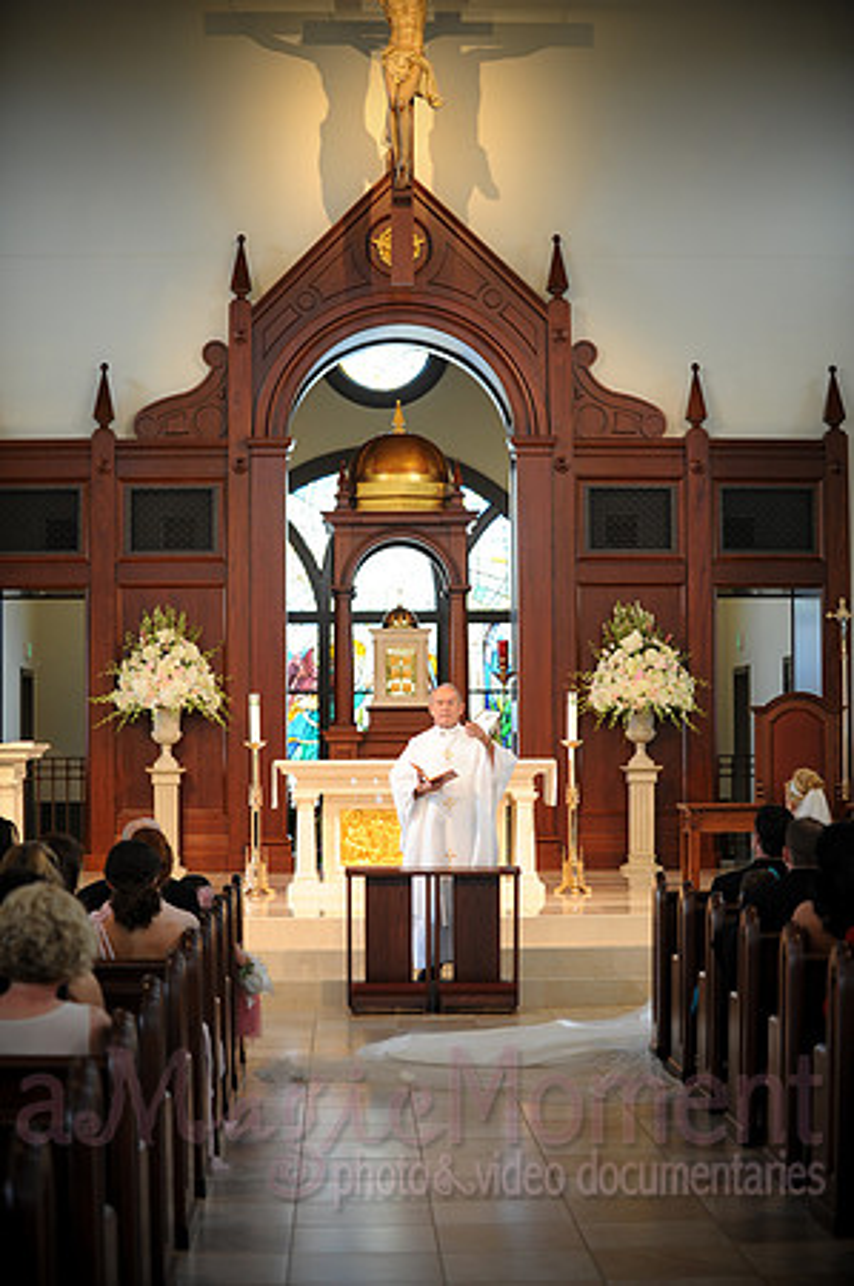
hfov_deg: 19.4
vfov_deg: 28.9
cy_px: 643
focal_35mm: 70
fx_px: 2496
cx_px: 427
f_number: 2.8
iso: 640
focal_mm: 70
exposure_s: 1/125
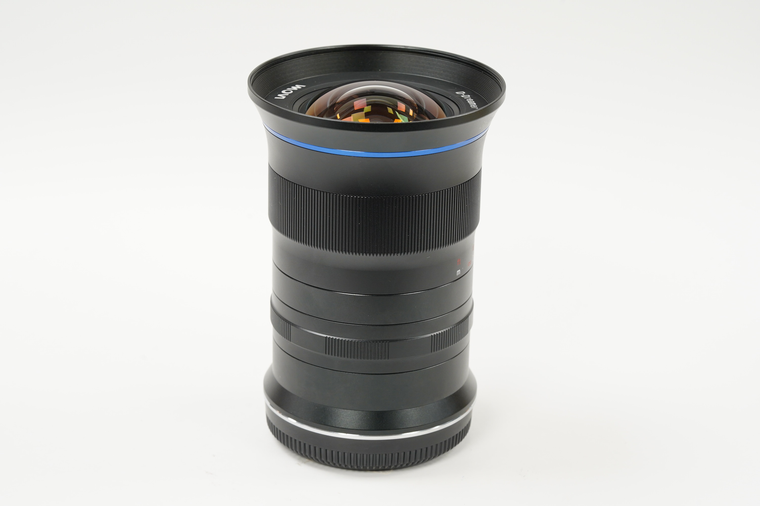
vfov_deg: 15.2
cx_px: 380
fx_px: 1898
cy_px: 253
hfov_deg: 22.6
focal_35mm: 90
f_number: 11
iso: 1000
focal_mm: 90
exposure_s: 1/10
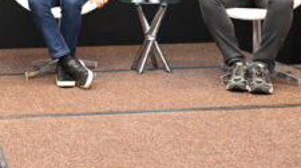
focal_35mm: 85
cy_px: -73
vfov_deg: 13.5
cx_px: 19
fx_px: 678
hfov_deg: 24.2
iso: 5000
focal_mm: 32
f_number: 4
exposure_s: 1/125
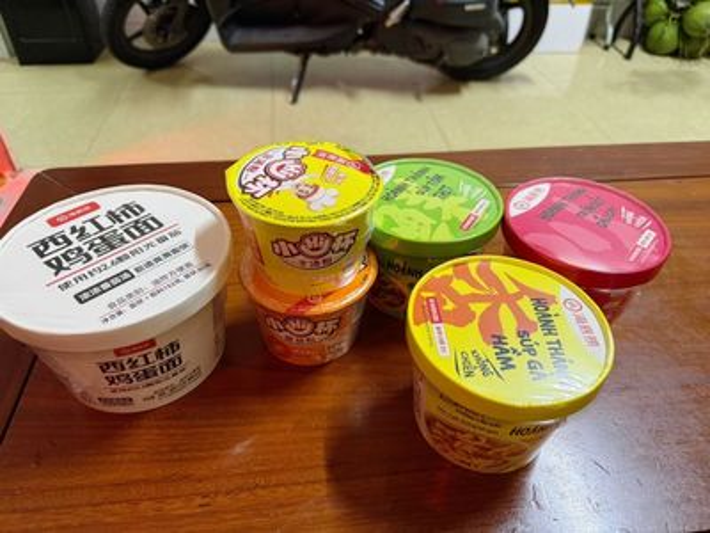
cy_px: 266
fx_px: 492
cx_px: 355
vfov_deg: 56.8
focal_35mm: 24
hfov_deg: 71.6
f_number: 1.78
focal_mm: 6.76
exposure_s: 1/50
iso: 250
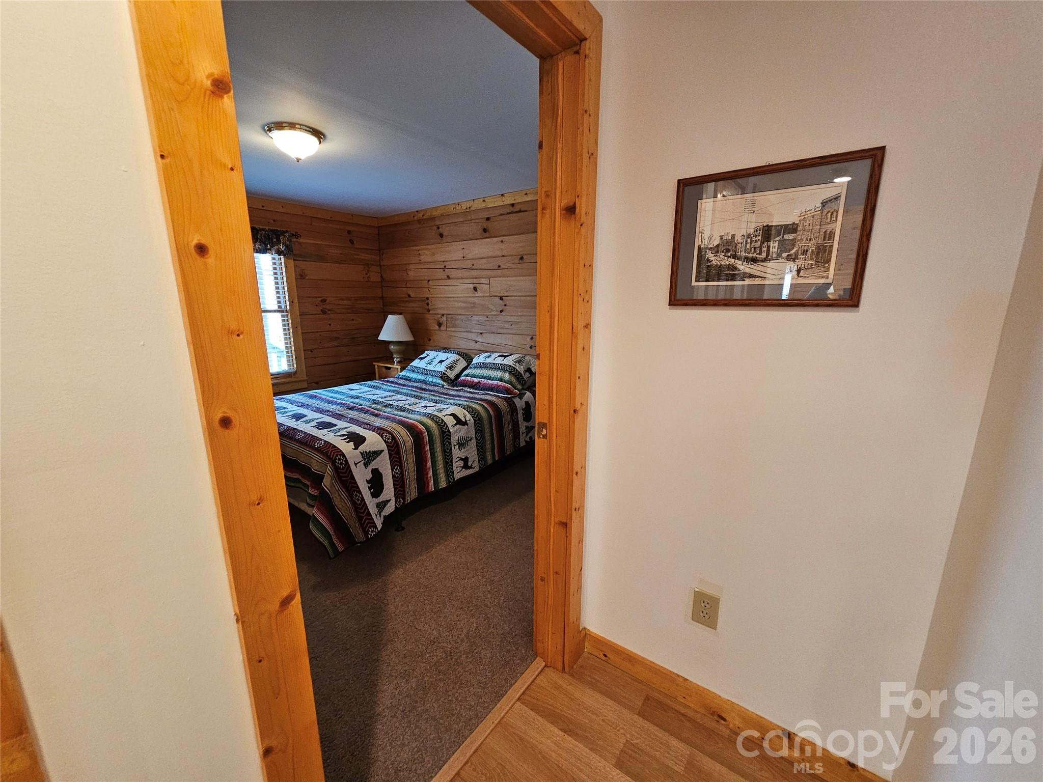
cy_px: 391
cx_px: 522
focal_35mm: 13
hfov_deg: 106.2
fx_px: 392
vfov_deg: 89.9
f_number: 2.2
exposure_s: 1/30
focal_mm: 2.2
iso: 320
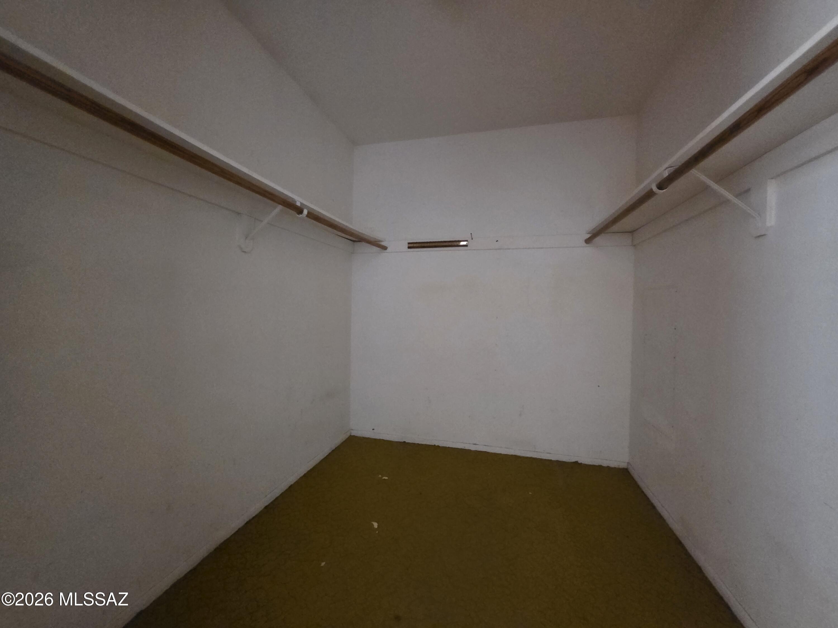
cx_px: 419
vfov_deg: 89.9
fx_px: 315
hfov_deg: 106.2
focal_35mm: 13
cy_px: 314
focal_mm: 2.2
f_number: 1.9
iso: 1000
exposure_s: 1/40
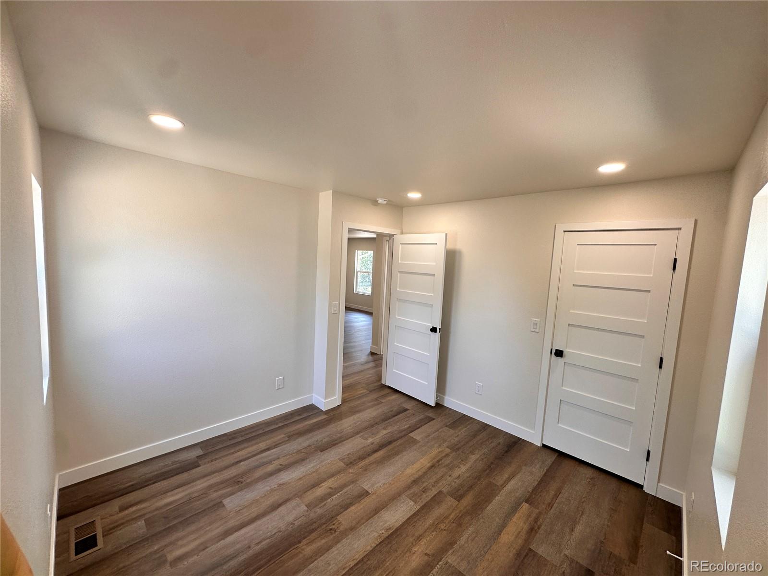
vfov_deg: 85.7
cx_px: 384
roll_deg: -2.3
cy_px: 288
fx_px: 311
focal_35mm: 14
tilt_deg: -6.4
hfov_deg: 102.1
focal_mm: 2.22
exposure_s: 1/120
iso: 80
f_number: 2.2
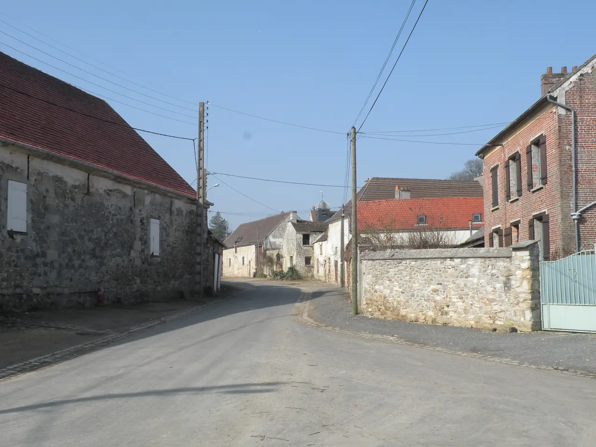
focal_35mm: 42
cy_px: 224
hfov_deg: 44.8
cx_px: 298
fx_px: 723
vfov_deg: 34.3
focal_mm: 7.4
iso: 64
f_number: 6.3
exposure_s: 1/250
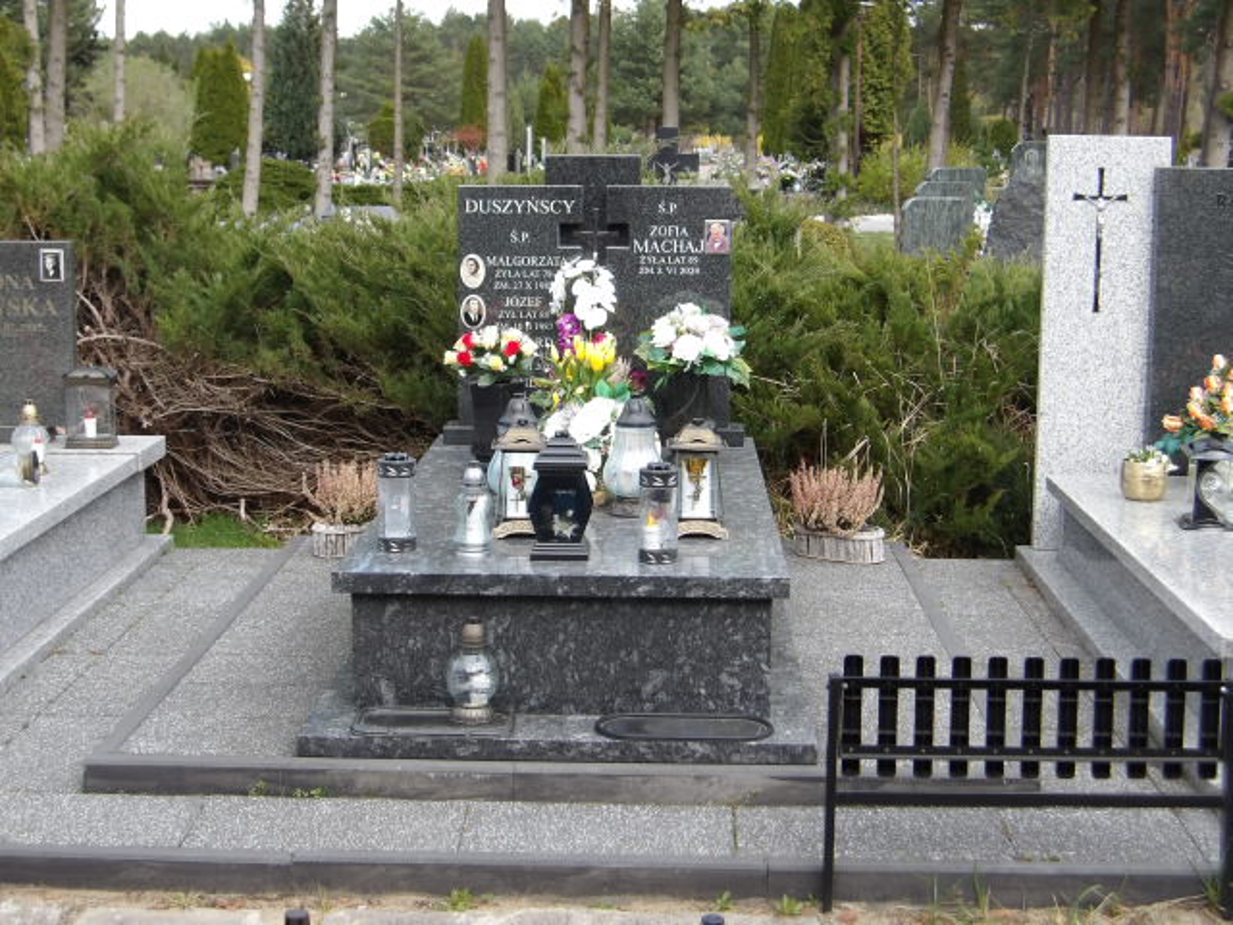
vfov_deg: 27.5
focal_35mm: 53
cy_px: 462
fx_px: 1888
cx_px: 616
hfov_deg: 36.2
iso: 100
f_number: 4.2
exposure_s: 1/159
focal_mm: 9.4
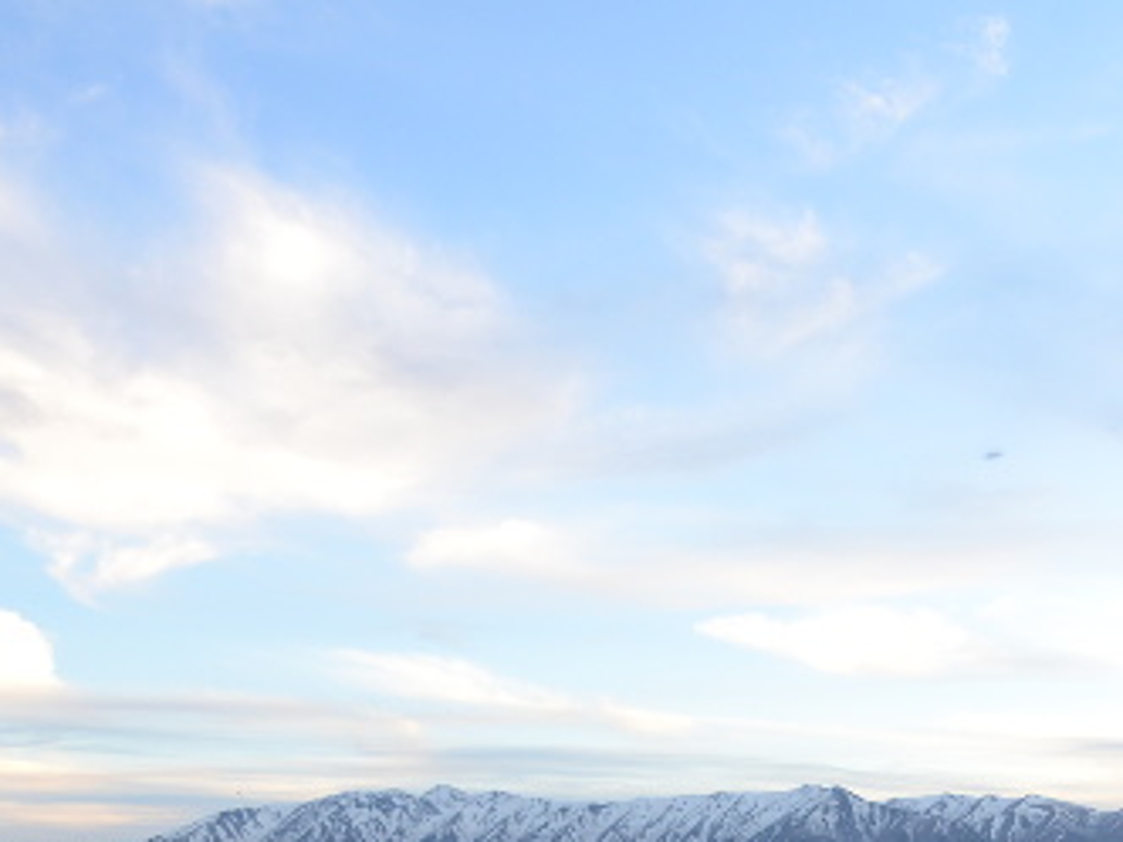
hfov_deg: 37.2
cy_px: 710
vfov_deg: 28.3
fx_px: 1622
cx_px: 852
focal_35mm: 50
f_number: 6.3
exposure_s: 1/250
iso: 1250
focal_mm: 18
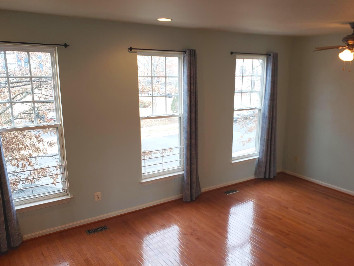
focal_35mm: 31
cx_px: 198
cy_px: 143
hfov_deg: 58.2
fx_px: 317
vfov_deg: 45.4
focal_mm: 4.3
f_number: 2.4
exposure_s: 1/60
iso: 100
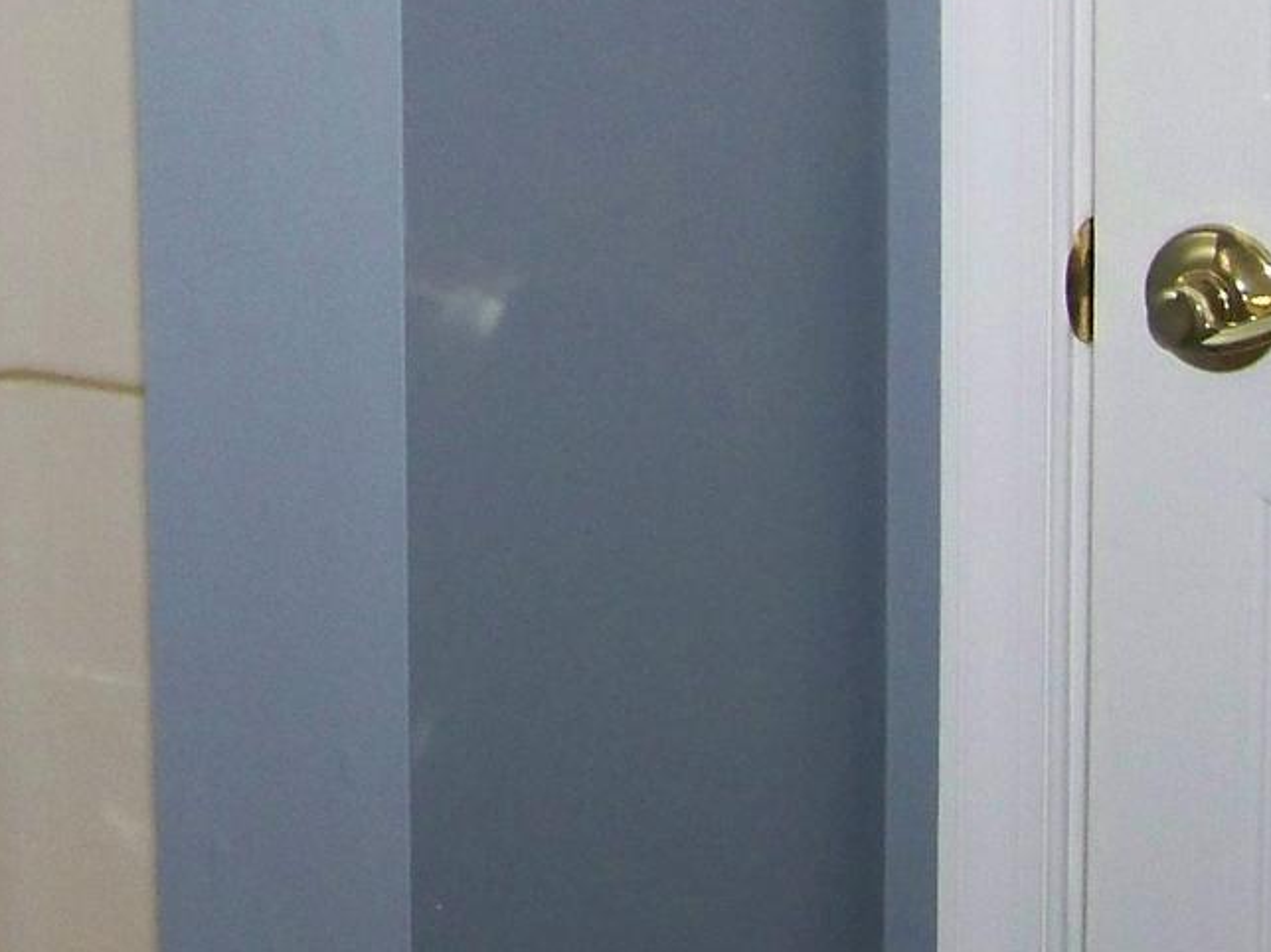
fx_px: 4442
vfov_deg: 12.0
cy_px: -180
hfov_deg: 16.0
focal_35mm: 121
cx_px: -8
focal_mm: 6.3
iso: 200
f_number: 2.8
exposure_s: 1/30
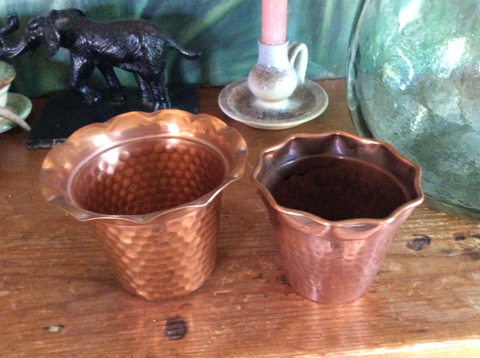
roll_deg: +3.2
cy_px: 179
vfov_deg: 44.1
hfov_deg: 56.9
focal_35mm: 32
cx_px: 240
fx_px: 443
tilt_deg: -37.6
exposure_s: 1/17
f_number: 2.4
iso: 500
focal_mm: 3.3
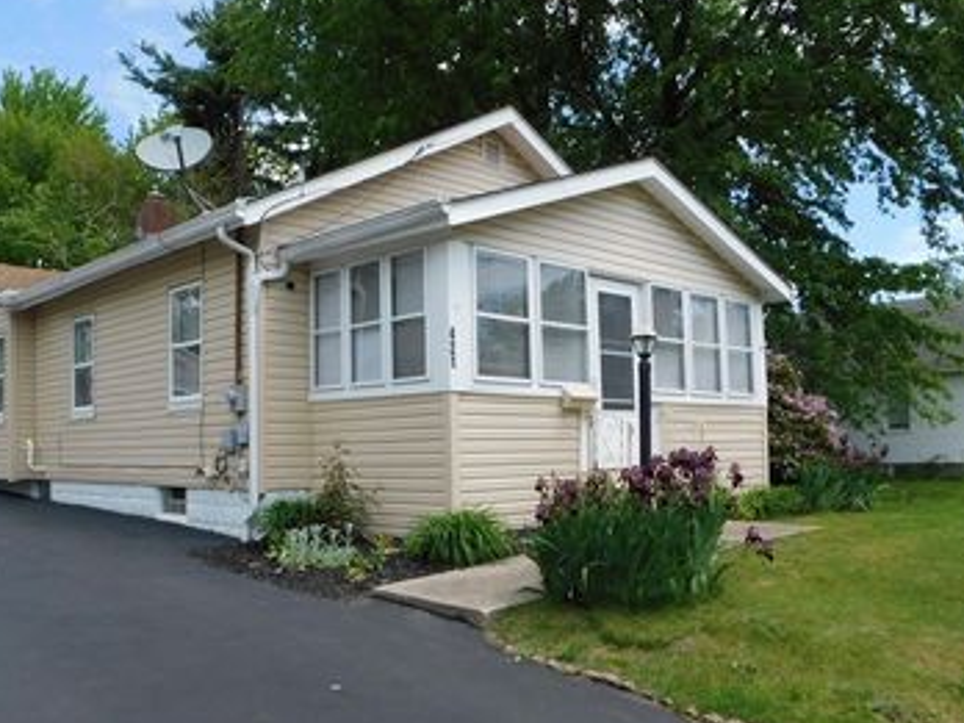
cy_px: 389
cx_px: 457
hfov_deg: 55.3
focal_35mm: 33
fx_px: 919
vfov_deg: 42.9
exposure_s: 1/1000
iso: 125
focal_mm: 4
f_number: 3
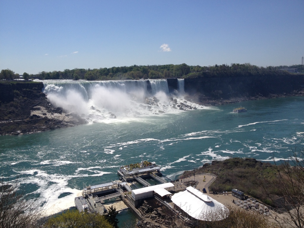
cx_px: 152
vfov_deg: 40.7
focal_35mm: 35
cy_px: 114
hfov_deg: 52.6
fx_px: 307
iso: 50
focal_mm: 4.28
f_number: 2.4
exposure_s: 1/3247
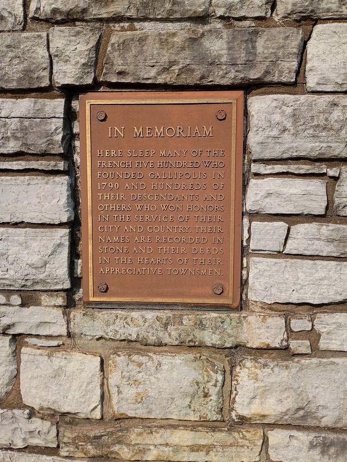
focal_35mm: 29
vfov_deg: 61.7
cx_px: 174
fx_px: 388
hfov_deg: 48.2
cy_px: 231
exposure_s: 1/1225
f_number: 1.8
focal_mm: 4.27
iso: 100
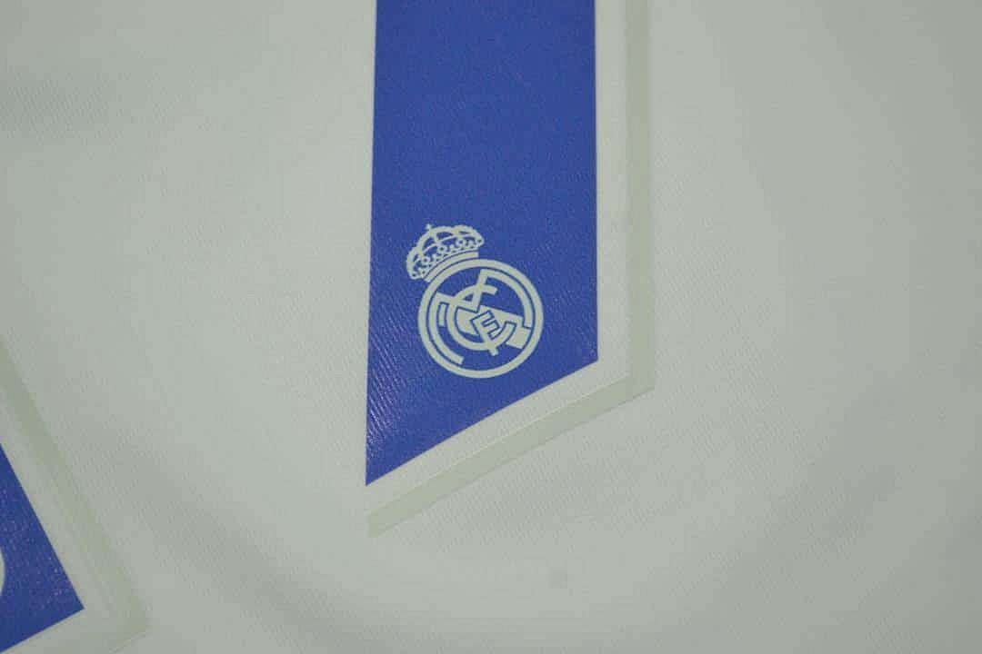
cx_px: 491
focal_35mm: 82
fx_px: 2250
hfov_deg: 24.6
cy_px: 327
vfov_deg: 16.6
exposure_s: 1/100
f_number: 6.3
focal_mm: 55
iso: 200
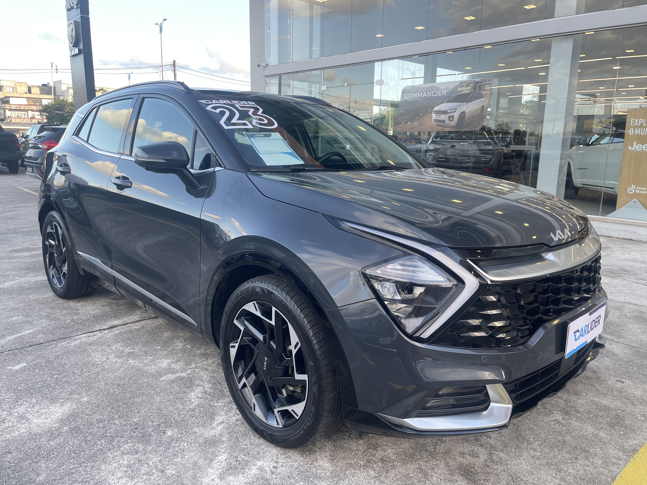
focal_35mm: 25
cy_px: 242
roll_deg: -1.3
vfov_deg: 54.9
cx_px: 324
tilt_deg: -11.4
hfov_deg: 69.4
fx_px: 467
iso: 32
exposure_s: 1/127
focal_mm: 5.1
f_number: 1.6
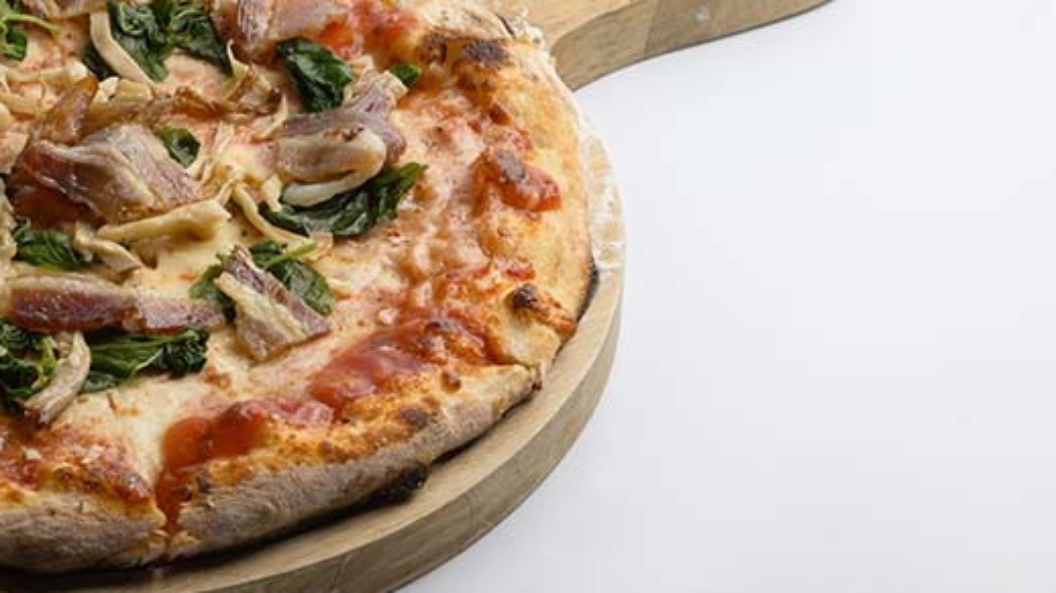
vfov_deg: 7.3
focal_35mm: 165
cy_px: 261
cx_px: 139
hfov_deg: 13.0
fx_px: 4619
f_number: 8.5
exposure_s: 1/200
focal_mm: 85
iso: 80
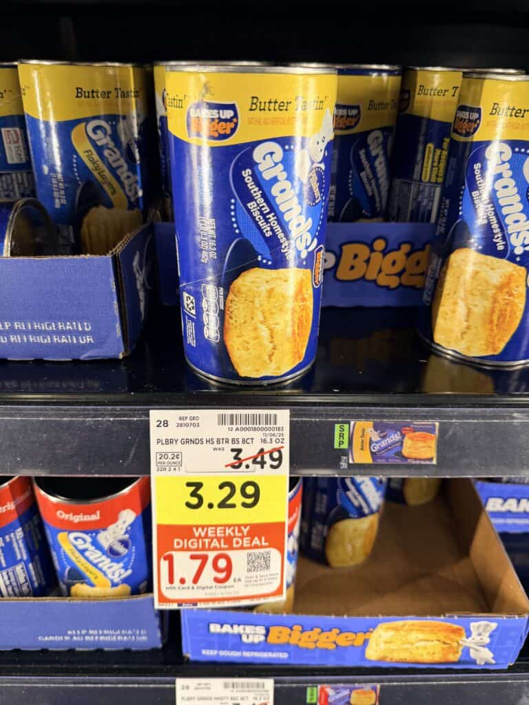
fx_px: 489
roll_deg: -3.2
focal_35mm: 24
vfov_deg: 71.6
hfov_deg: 56.8
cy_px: 352
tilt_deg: -27.7
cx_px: 264
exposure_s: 1/121
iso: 125
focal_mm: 6.76
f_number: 1.78
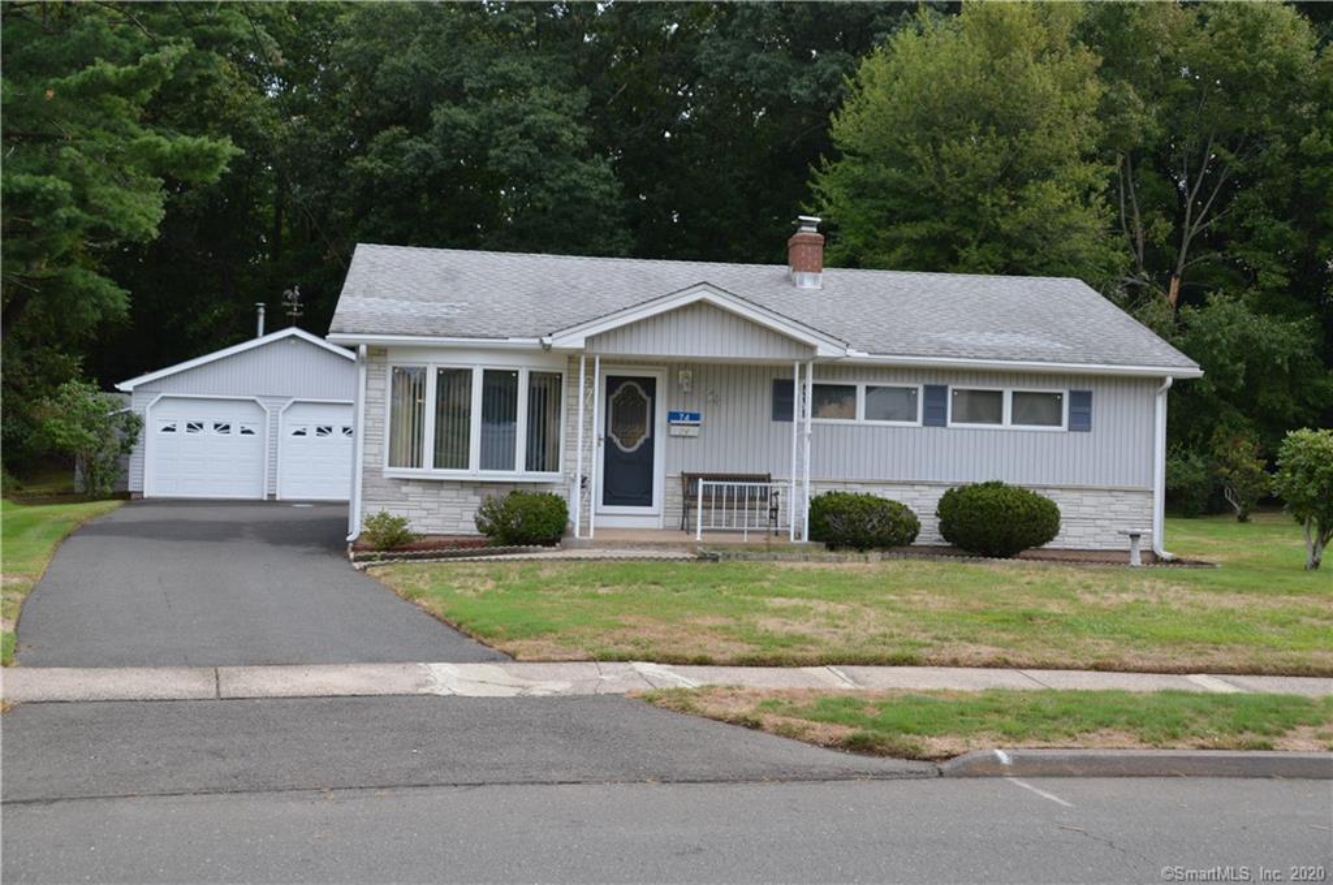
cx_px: 666
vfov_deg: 34.1
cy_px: 442
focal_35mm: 39
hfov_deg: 49.6
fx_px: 1442
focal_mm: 26
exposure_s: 1/125
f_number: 5.6
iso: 100
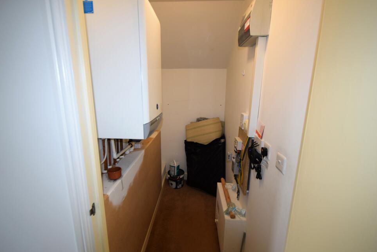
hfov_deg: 96.7
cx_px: 181
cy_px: 126
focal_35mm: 16
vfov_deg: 73.7
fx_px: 168
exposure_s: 1/80
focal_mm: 10
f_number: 4.5
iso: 640
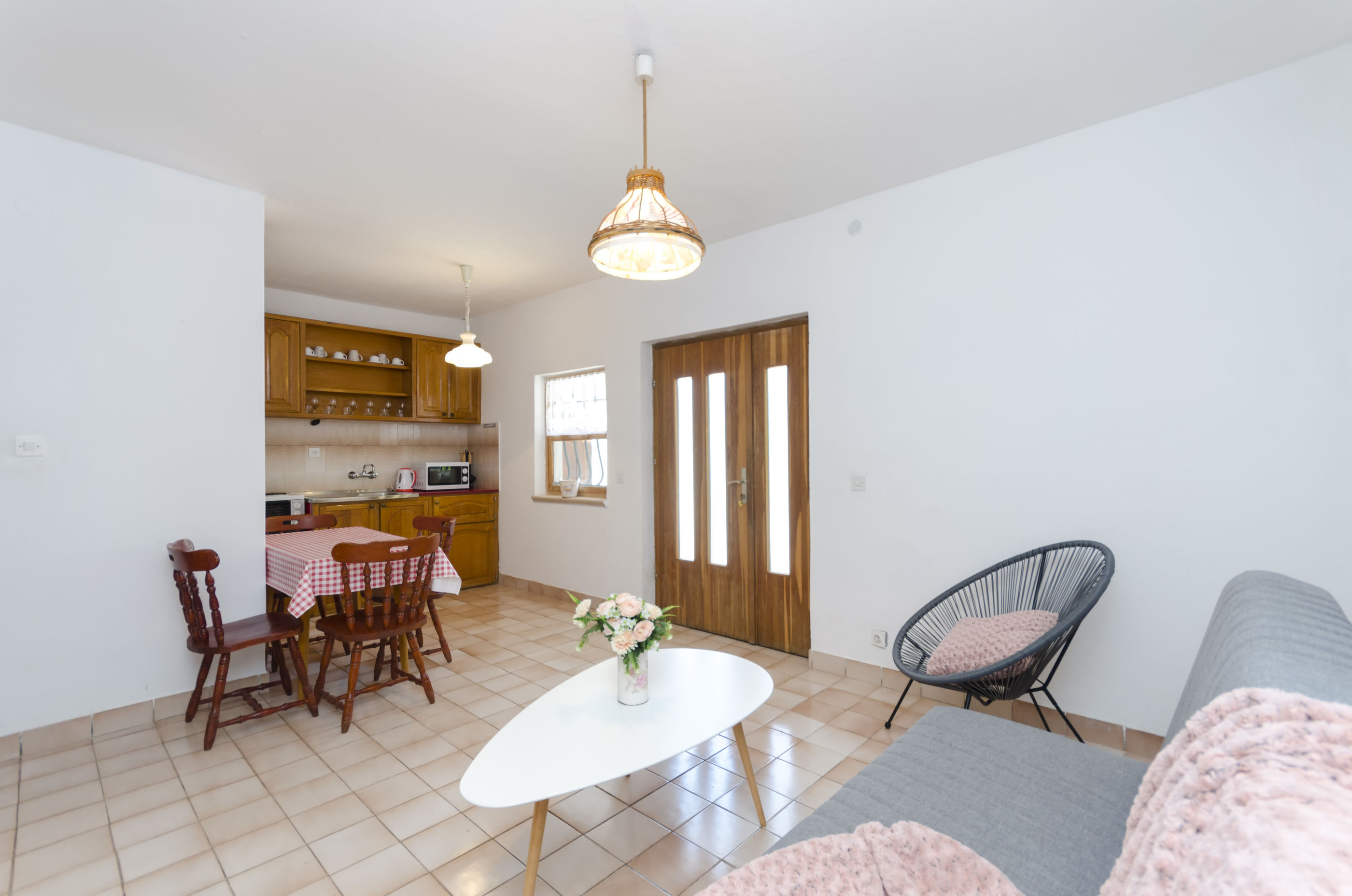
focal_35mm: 15
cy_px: 448
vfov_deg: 77.1
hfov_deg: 100.5
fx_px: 562
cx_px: 676
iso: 320
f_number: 7.1
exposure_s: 1/20
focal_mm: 10
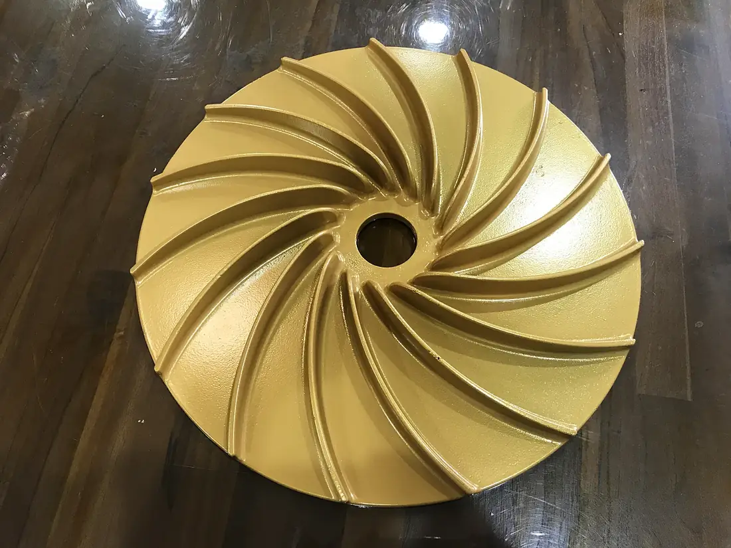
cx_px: 366
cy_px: 274
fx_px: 591
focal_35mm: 28
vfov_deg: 49.7
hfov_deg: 63.4
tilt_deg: -65.7
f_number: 1.8
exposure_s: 1/15
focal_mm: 3.99
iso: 40
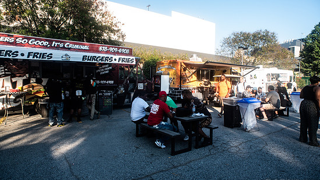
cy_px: 88
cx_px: 160
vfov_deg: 51.5
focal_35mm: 22
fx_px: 187
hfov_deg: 81.2
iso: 200
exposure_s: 1/200
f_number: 6.3
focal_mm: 20
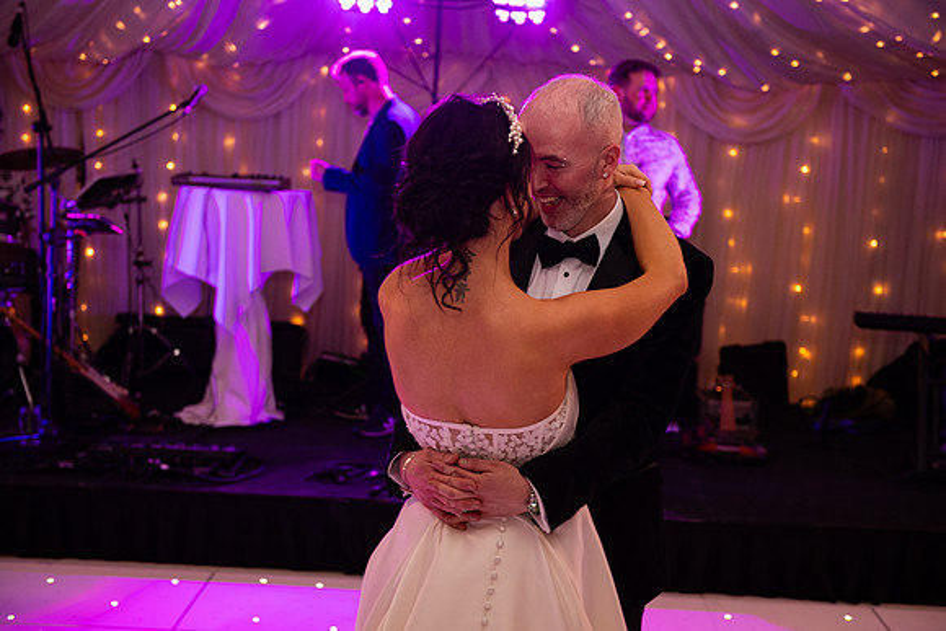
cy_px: 316
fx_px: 1367
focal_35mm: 52
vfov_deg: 26.0
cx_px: 473
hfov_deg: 38.2
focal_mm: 52
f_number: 3.5
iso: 1000
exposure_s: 1/160
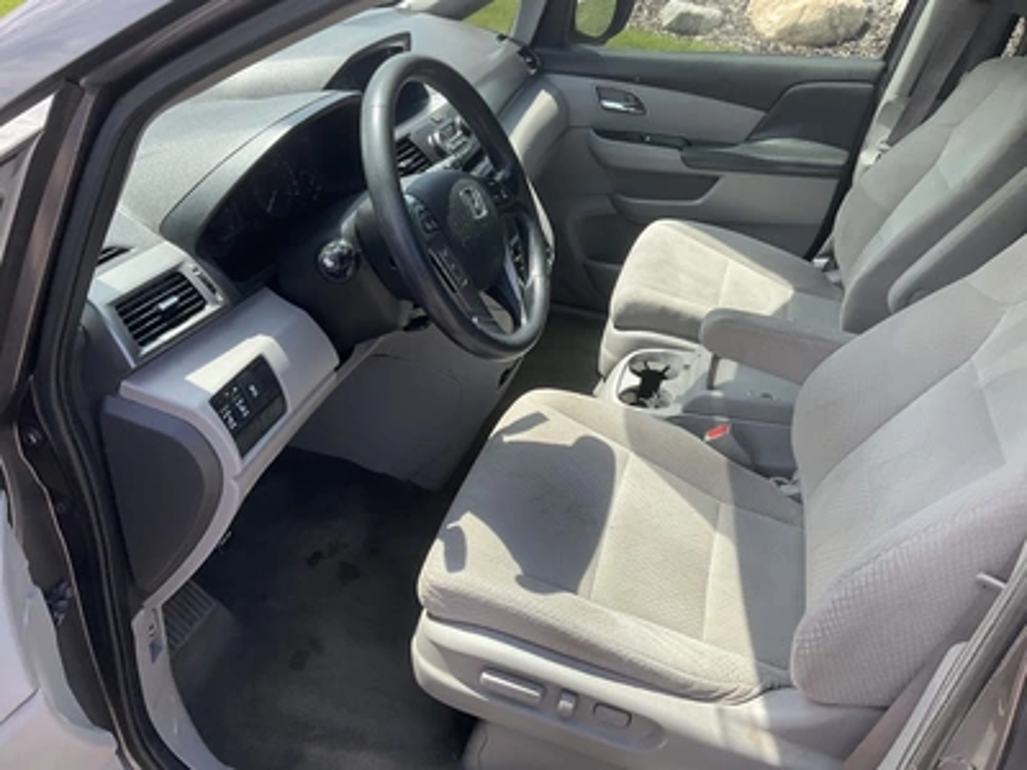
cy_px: 385
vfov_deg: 48.2
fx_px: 860
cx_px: 514
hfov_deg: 61.7
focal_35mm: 29
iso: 25
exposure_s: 1/412
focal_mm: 3
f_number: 1.8
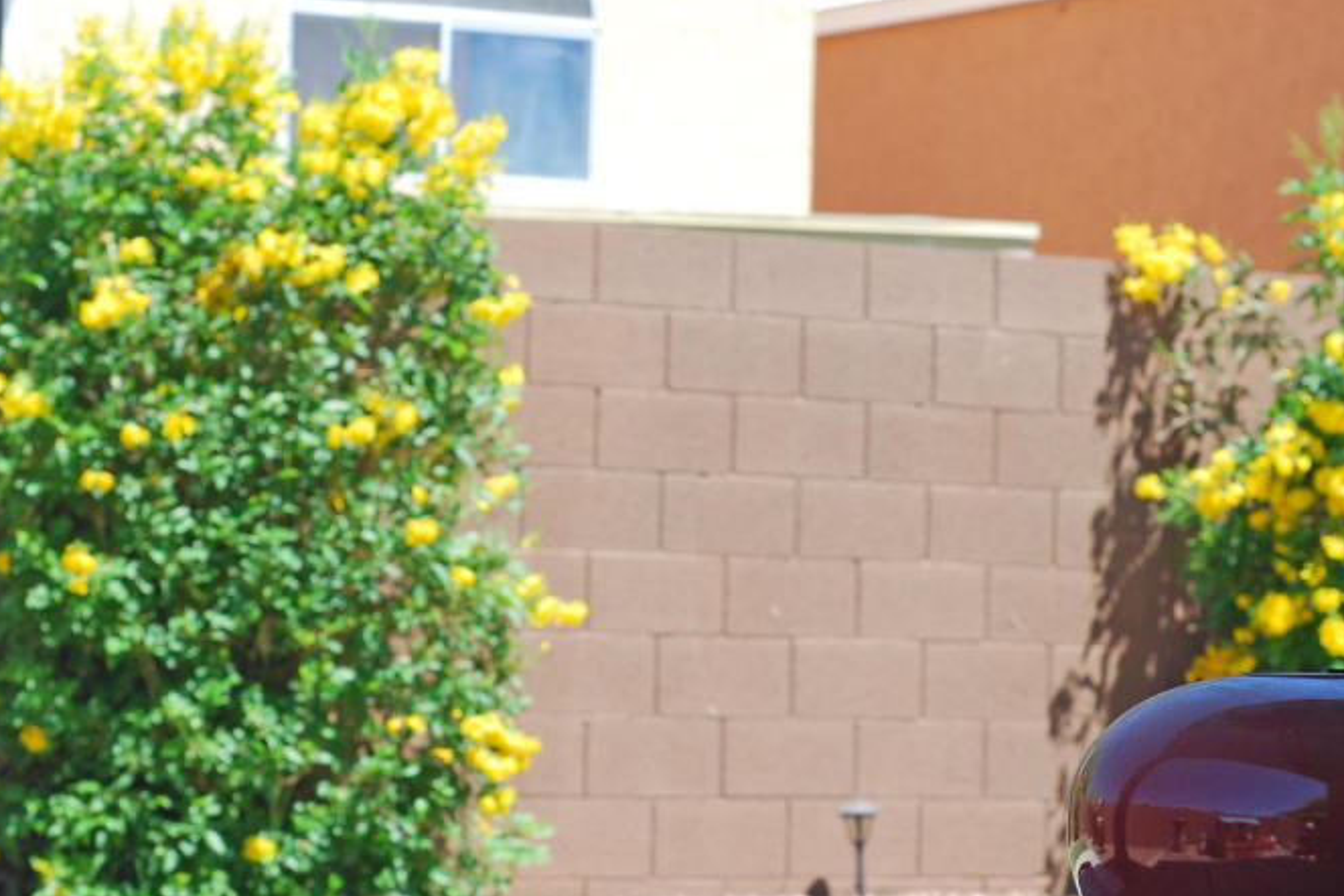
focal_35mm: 130
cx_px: 828
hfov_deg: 15.8
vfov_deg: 10.5
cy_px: 742
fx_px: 4853
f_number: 9
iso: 200
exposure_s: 1/160
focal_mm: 50
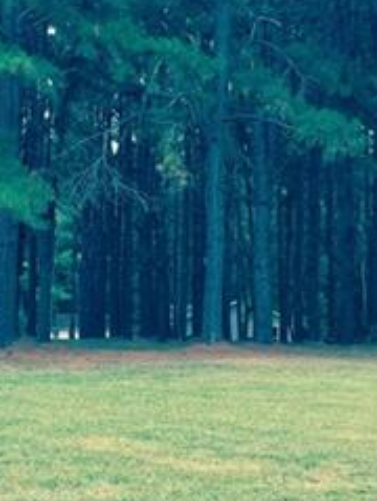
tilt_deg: -0.1
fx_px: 1347
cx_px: 287
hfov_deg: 15.9
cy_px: 325
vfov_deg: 21.0
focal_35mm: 93
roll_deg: -1.3
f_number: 2.2
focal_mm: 4.15
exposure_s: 1/127
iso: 32
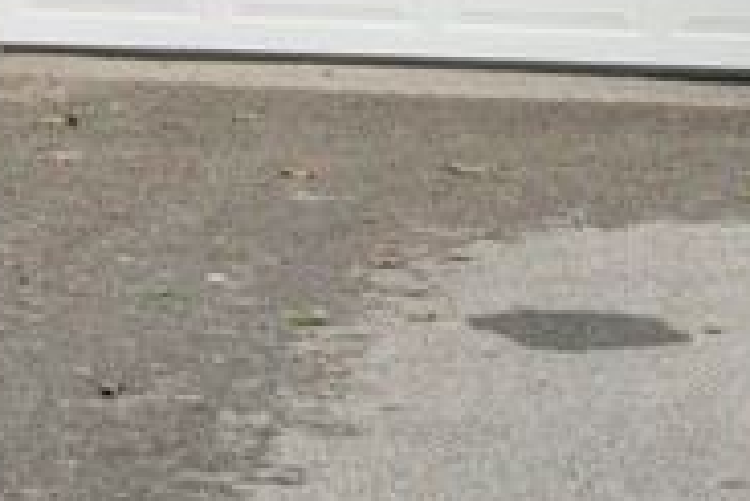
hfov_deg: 9.1
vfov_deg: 6.2
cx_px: -717
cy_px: -672
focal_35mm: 212
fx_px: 4420
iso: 400
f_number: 14
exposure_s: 1/160
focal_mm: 24
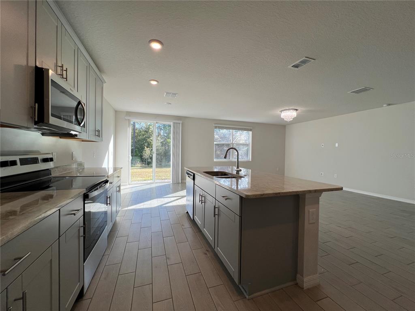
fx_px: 156
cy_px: 156
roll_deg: -0.8
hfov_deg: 106.2
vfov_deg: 89.9
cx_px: 208
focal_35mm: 13
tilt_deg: -1.1
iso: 32
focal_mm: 1.57
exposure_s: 1/184
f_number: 1.8
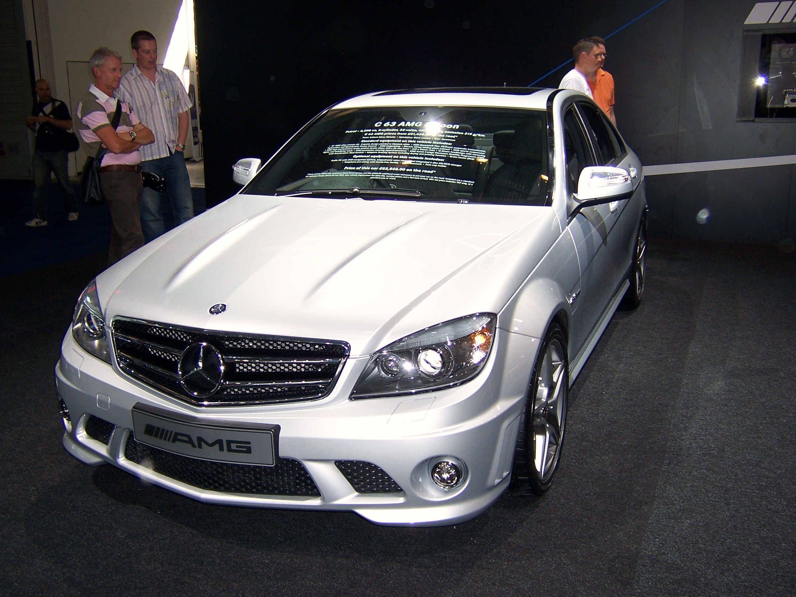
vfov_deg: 40.7
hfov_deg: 52.6
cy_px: 300
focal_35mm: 35
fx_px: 805
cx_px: 379
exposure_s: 1/60
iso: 80
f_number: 2.8
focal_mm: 5.5
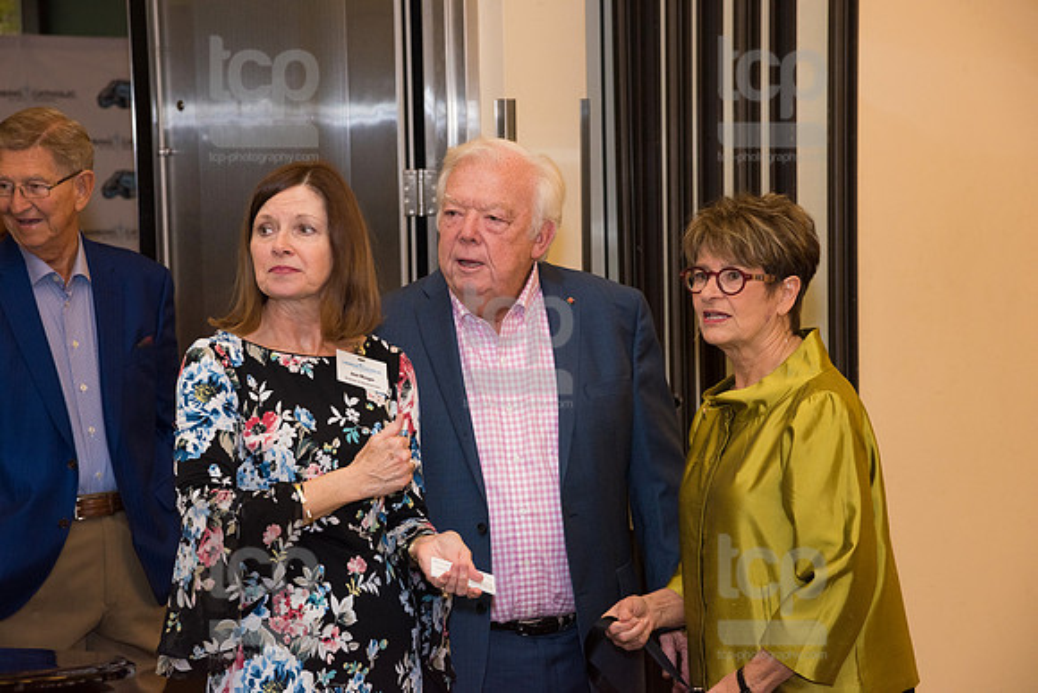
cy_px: 346
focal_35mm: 105
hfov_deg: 19.5
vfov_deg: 13.0
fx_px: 3028
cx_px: 519
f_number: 7.1
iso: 1250
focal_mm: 105
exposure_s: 1/200
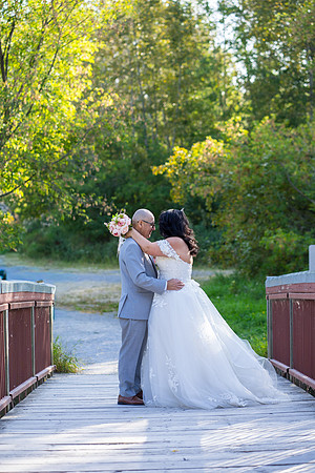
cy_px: 236
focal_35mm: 85
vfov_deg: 23.9
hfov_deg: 16.1
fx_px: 1116
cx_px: 158
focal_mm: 85
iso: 250
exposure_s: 1/400
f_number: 3.2
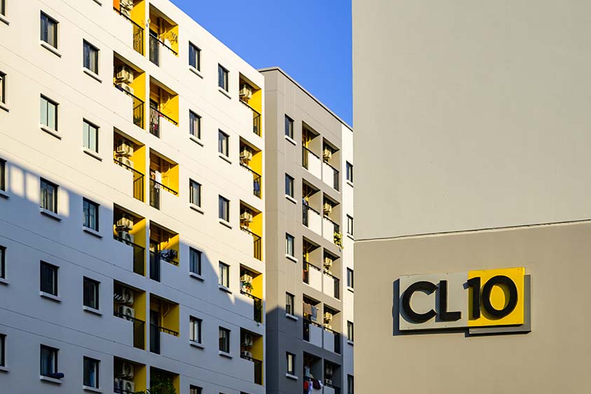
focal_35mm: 80
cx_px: 280
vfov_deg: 17.1
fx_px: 1313
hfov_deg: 25.4
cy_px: 197
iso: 64
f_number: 9
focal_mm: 70
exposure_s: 1/200
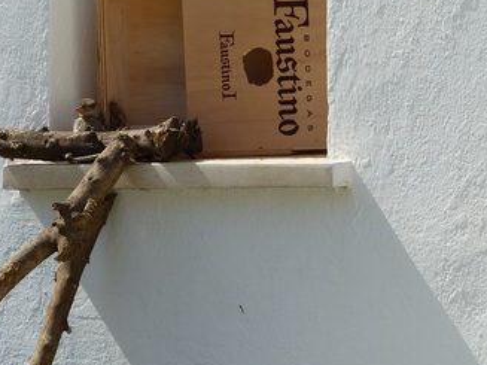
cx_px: 213
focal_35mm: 844
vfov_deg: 1.8
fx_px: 11870
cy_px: 182
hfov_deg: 2.4
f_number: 4
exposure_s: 1/1000
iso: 100
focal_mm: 108
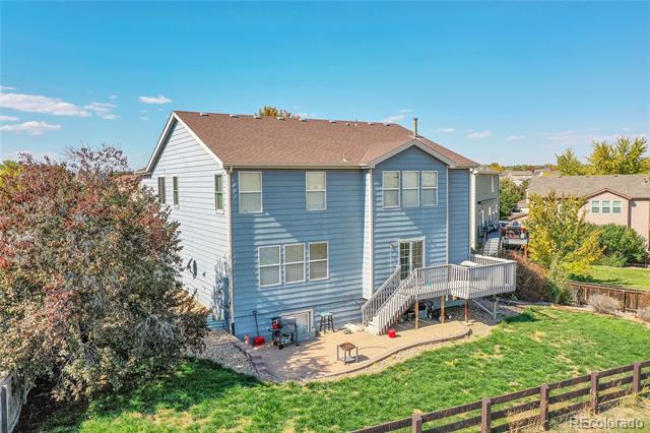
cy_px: 216
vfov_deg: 46.4
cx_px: 325
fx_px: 505
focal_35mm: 28
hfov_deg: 65.5
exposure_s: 1/400
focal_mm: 10.26
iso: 100
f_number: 5.6
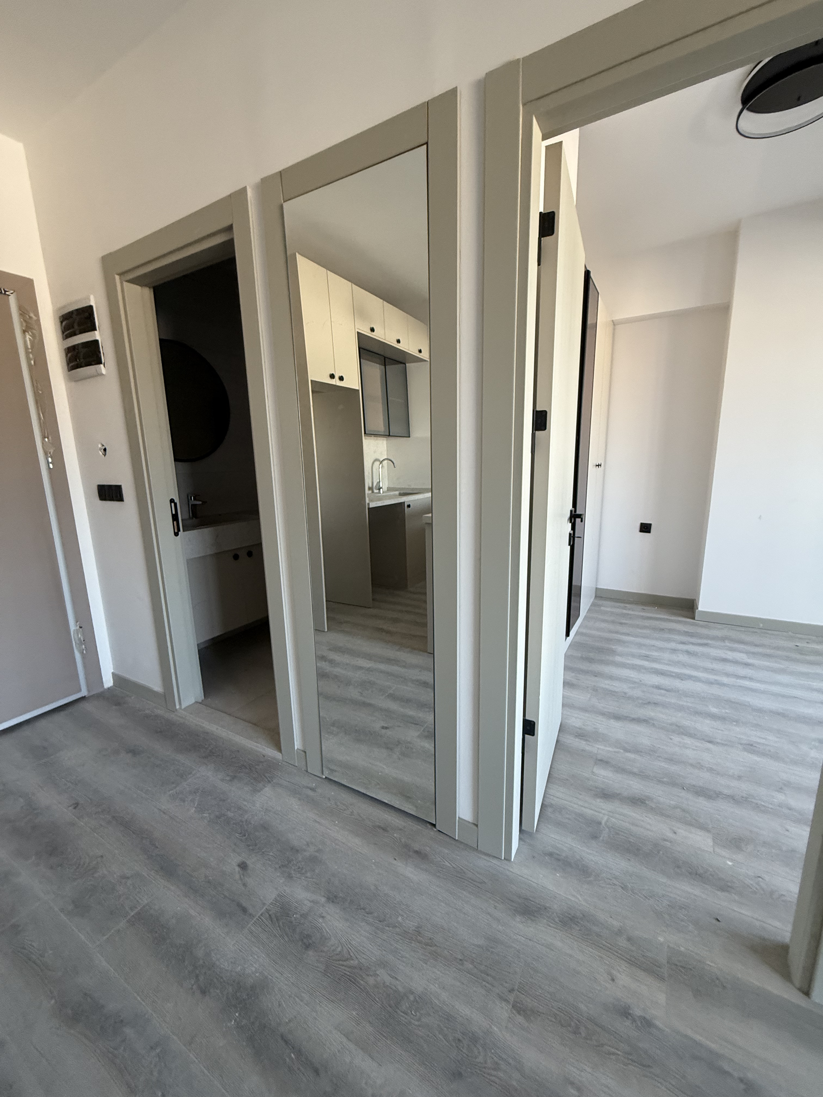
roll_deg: +0.8
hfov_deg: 85.7
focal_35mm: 14
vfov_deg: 102.1
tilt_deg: -11.1
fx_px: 444
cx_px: 412
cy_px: 548
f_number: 2.2
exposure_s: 1/99
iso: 250
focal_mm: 2.22
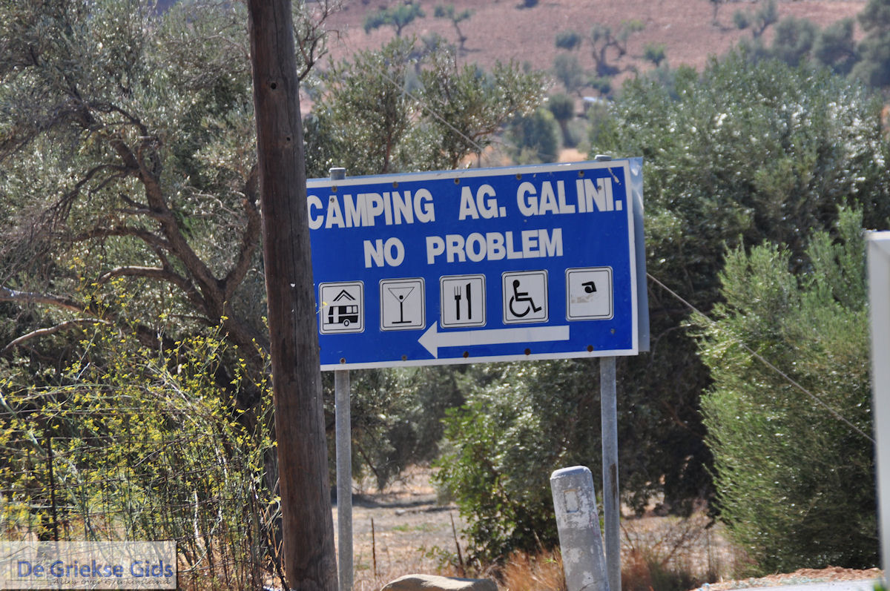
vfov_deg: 4.6
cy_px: 296
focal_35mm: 300
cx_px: 445
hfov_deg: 6.9
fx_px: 7408
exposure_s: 1/320
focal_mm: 200
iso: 200
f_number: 9
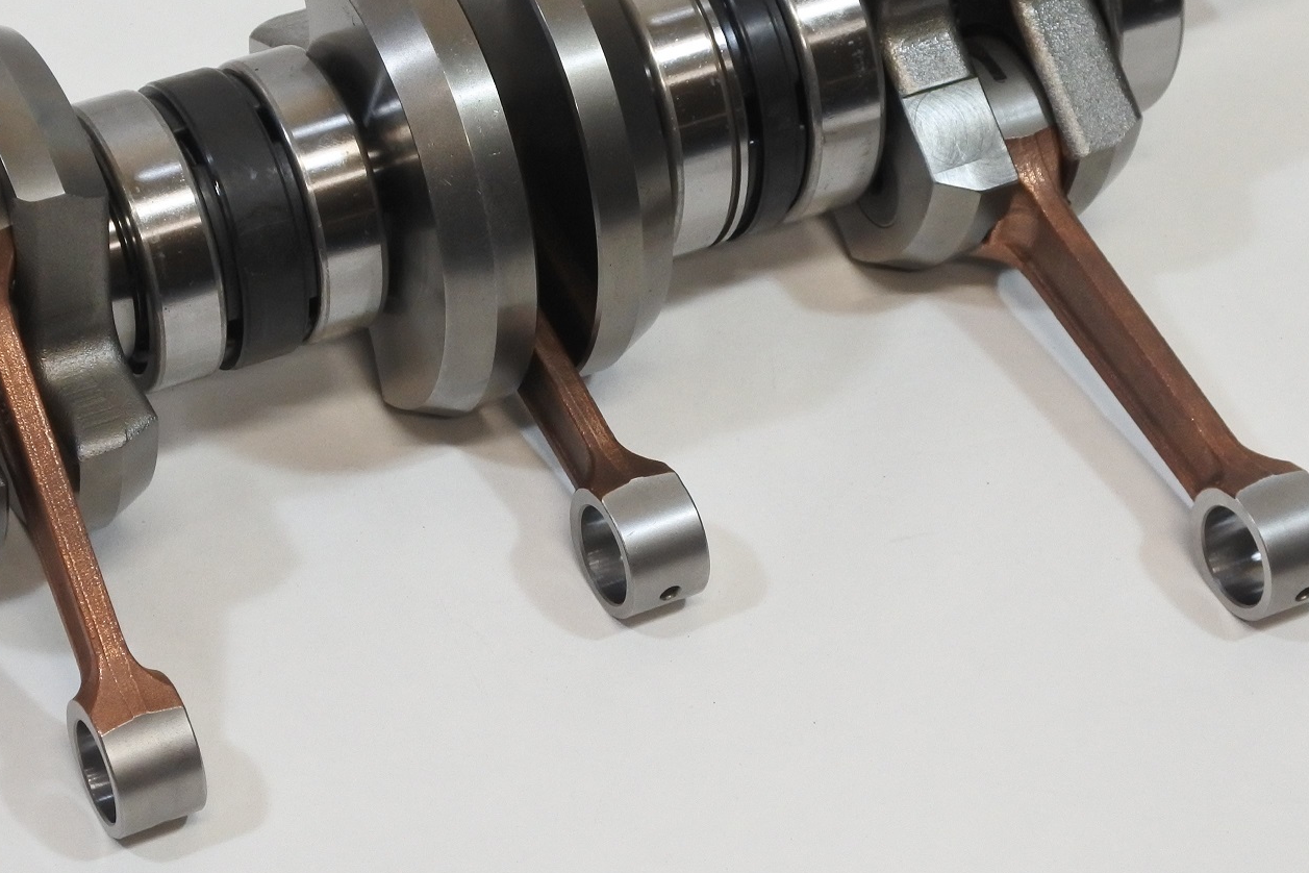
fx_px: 2763
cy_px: 335
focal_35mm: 76
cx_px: 444
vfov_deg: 17.9
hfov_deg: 26.5
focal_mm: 17.6
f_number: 4.5
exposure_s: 1/100
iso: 800
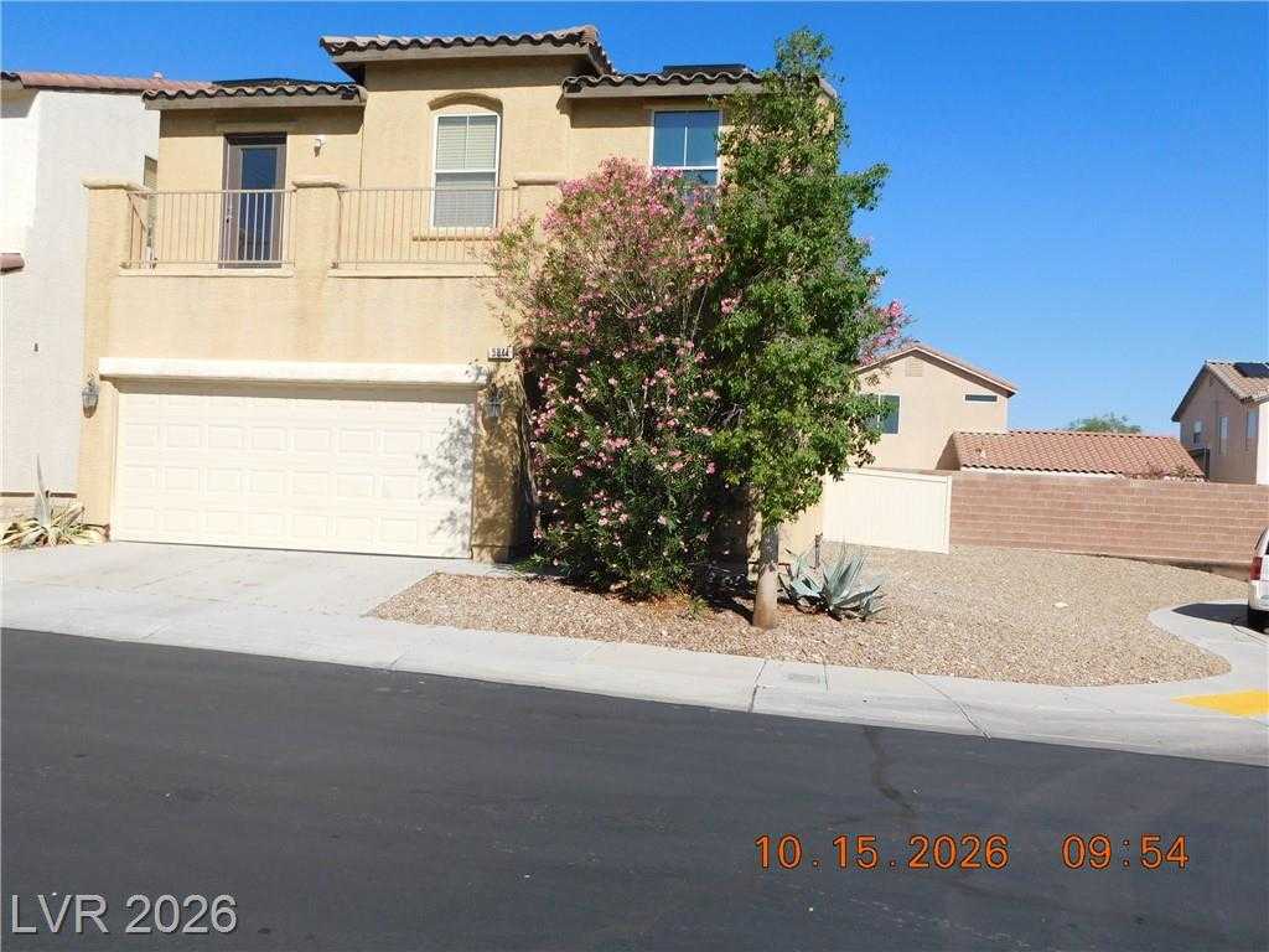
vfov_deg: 46.8
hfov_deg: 60.0
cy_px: 476
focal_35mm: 30
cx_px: 634
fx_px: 1100
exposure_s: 1/500
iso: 125
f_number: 6.4
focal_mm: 5.3
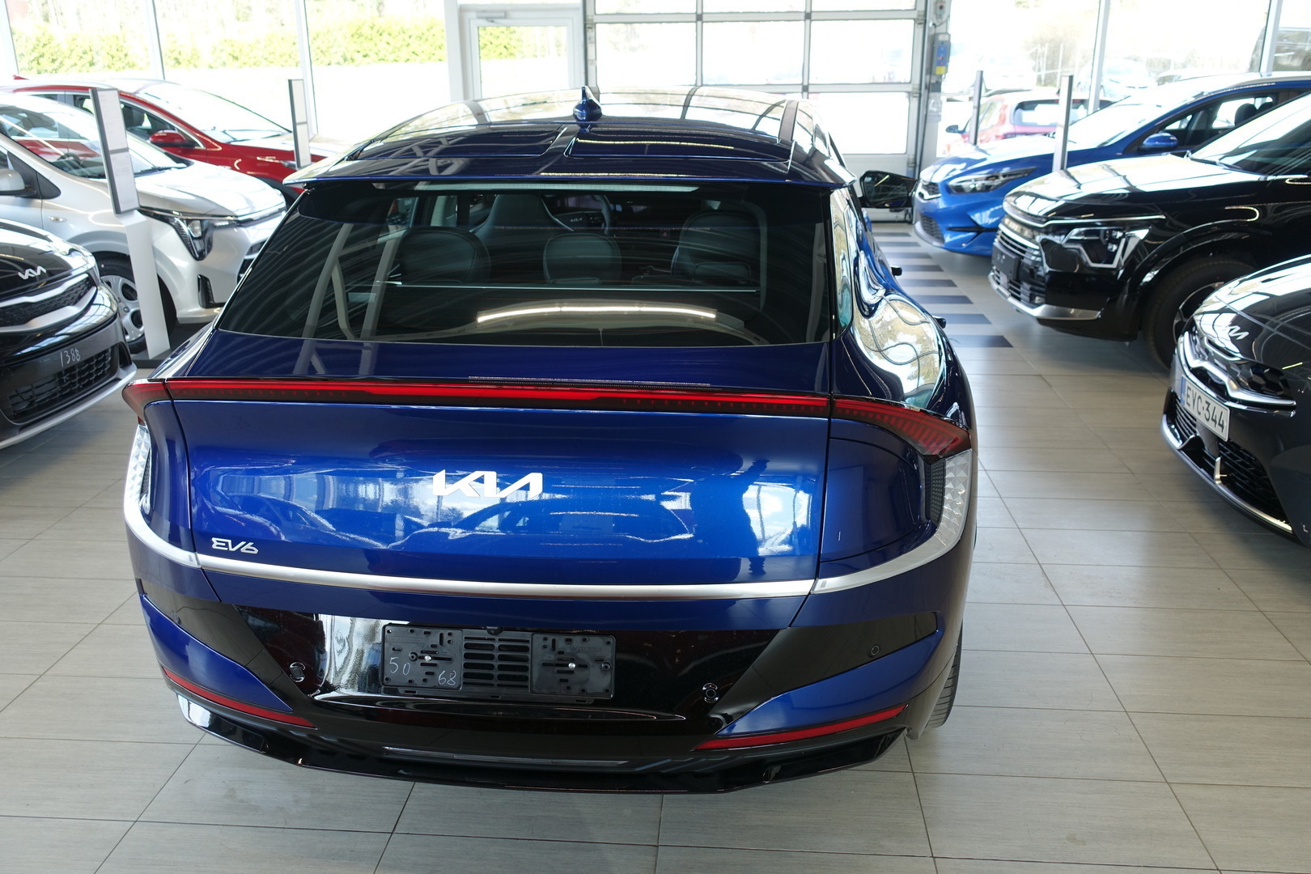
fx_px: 1056
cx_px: 656
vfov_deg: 45.0
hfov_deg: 63.7
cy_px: 437
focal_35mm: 29
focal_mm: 10.81
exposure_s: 1/80
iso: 125
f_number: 3.2
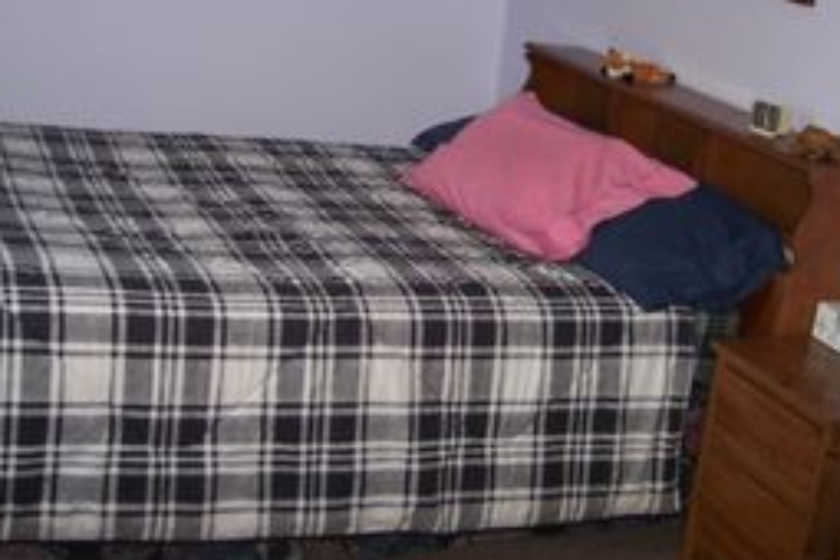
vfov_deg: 23.6
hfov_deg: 35.0
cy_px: 165
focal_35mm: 57
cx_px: 438
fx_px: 1330
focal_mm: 8
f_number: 2.8
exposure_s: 1/30
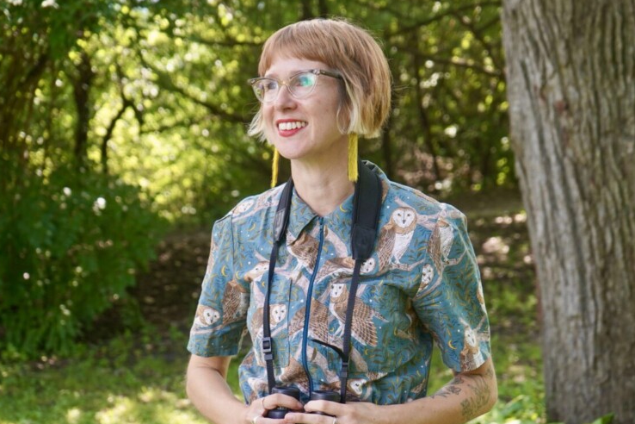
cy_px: 262
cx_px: 347
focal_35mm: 68
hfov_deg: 29.6
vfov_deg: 20.0
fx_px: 1199
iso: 500
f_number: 4.5
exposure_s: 1/160
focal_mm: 49
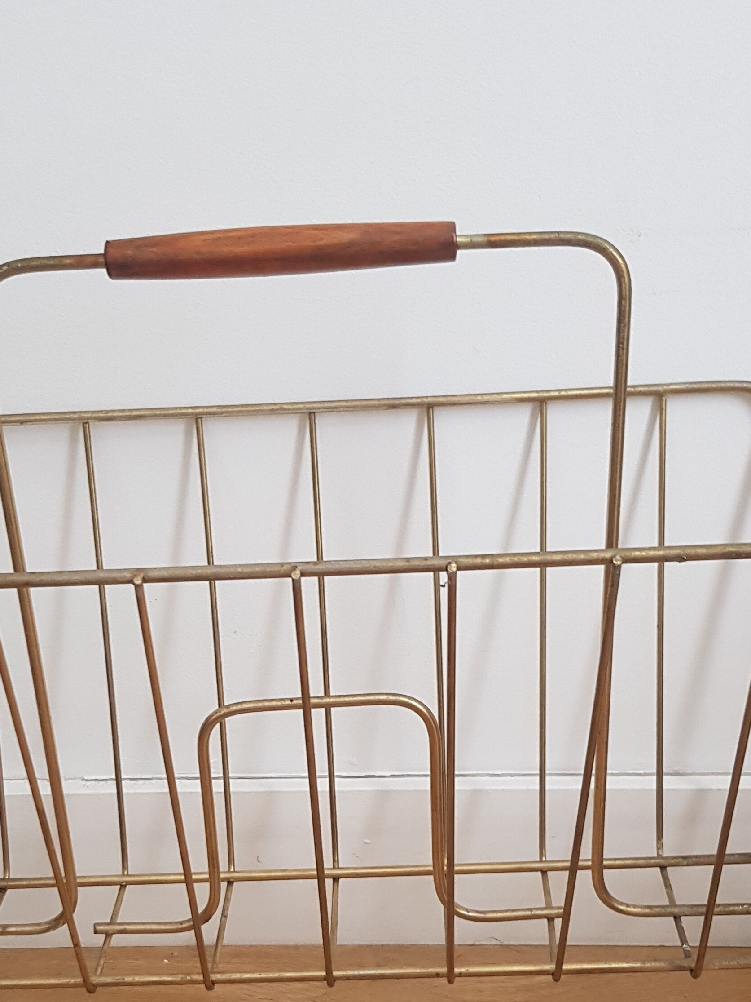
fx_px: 1359
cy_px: 679
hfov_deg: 30.8
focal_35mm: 47
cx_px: 303
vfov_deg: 39.9
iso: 200
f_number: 1.7
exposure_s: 1/30
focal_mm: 4.2
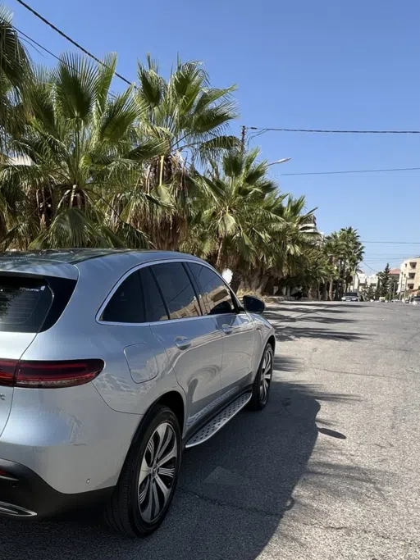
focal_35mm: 26
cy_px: 337
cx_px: 39
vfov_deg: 66.7
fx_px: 421
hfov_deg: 47.4
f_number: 1.8
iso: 32
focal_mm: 1.57
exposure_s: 1/834
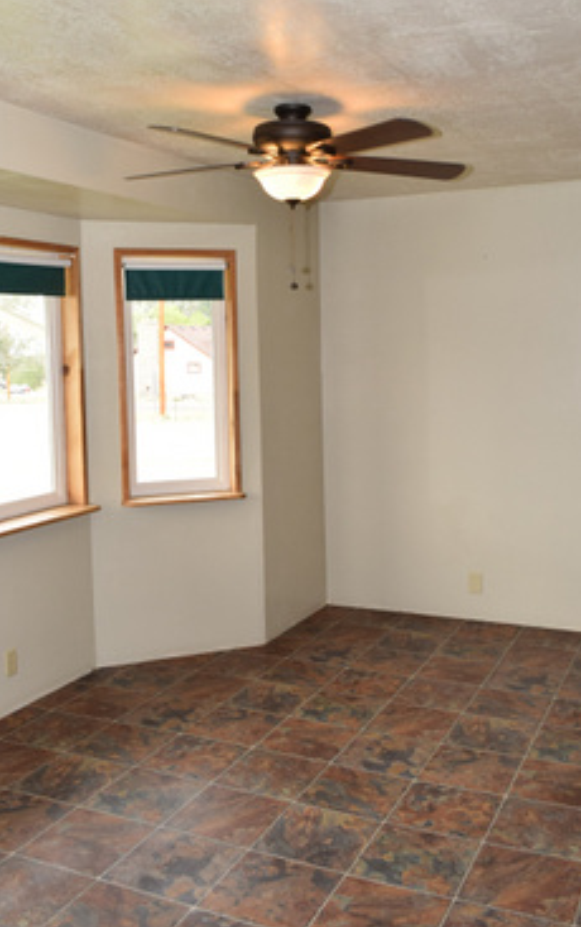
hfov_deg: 35.4
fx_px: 910
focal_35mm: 36
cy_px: 404
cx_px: 297
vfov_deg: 53.8
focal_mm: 18
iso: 500
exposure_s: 1/125
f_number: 5.6
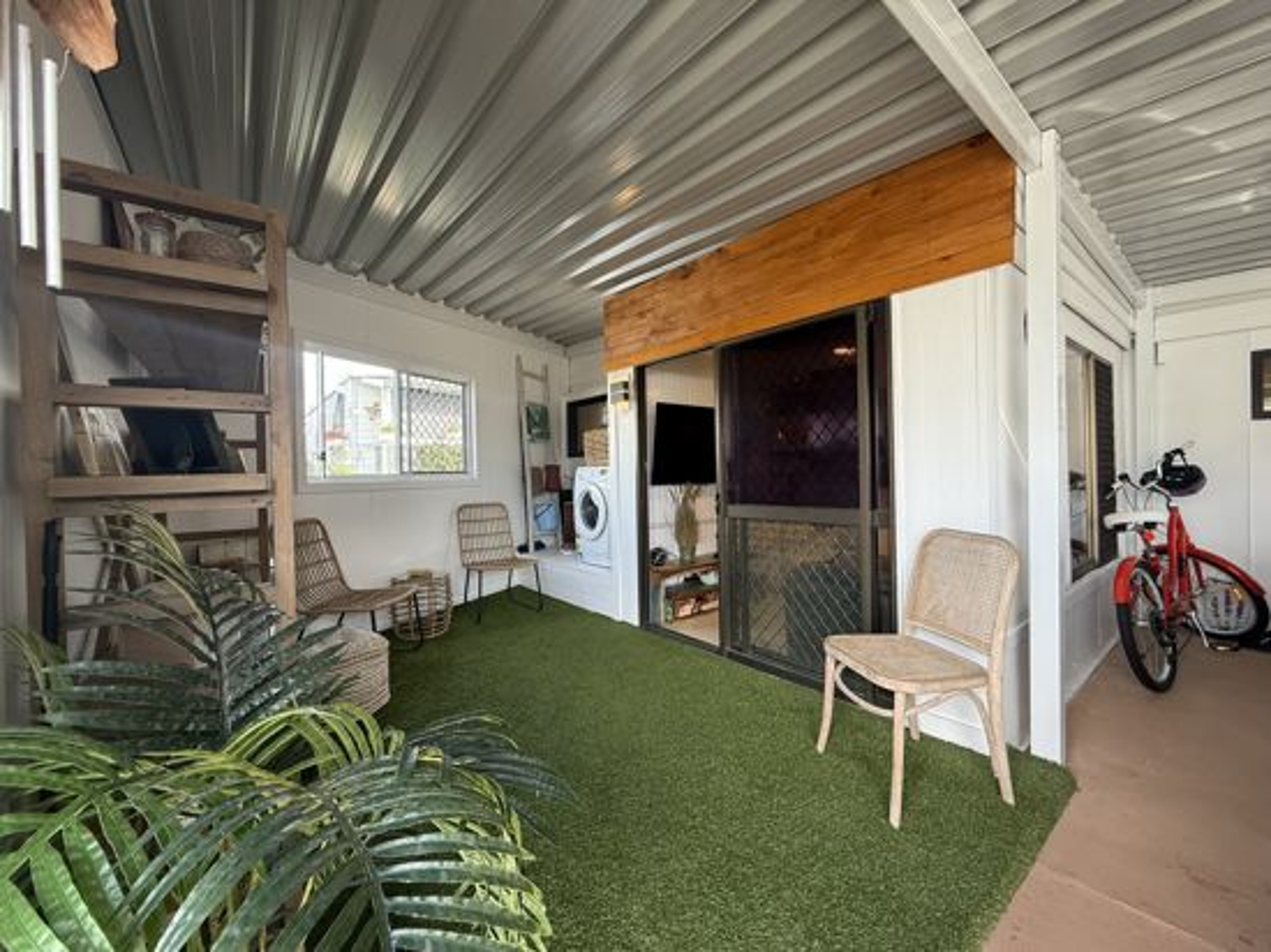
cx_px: 636
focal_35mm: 14
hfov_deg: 102.1
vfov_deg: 85.6
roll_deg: +0.3
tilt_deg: +0.2
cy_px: 476
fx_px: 514
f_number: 2.2
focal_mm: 2.22
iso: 100
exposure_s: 1/100
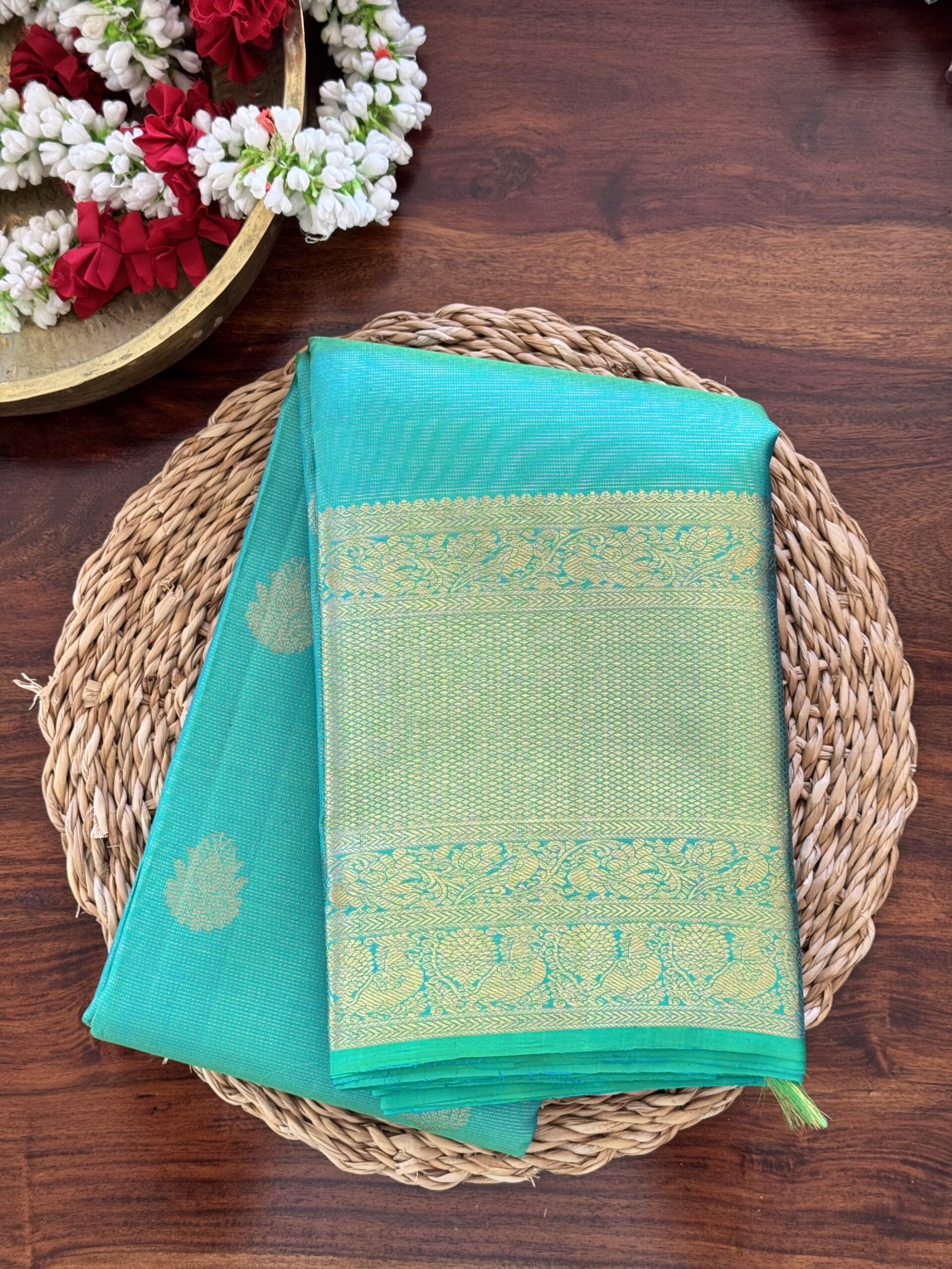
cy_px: 634
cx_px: 476
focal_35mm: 48
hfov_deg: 30.3
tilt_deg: -86.6
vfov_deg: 39.7
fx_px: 1760
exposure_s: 1/61
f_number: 1.78
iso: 100
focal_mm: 6.76
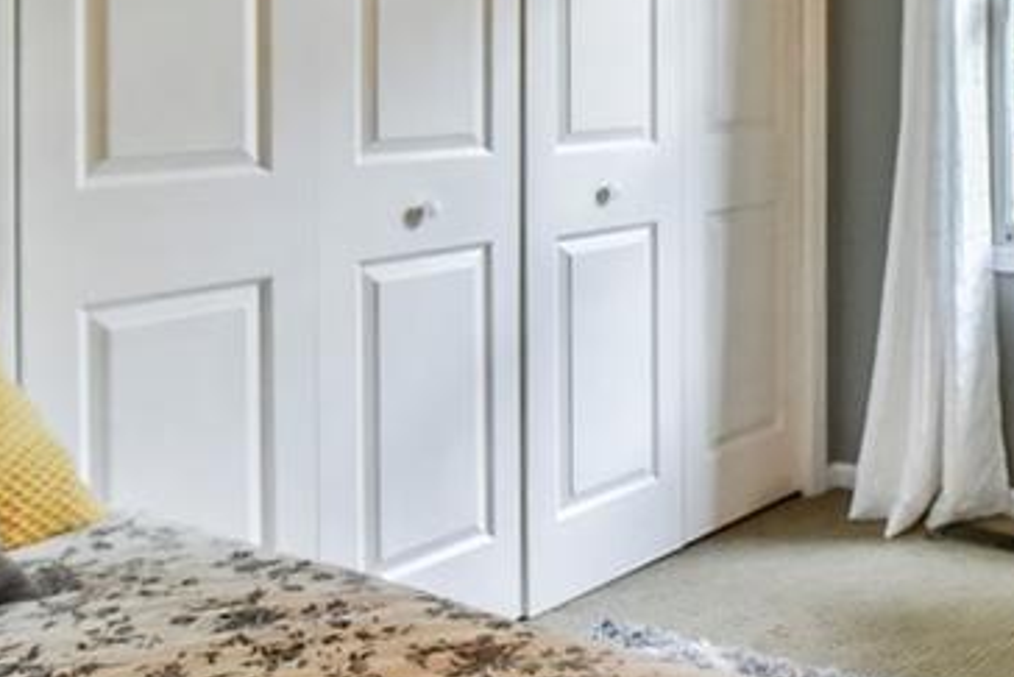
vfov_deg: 28.7
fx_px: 1268
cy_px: 60
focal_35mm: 45
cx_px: 1100
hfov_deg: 37.1
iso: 4000
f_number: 10
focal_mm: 16
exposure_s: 1/100
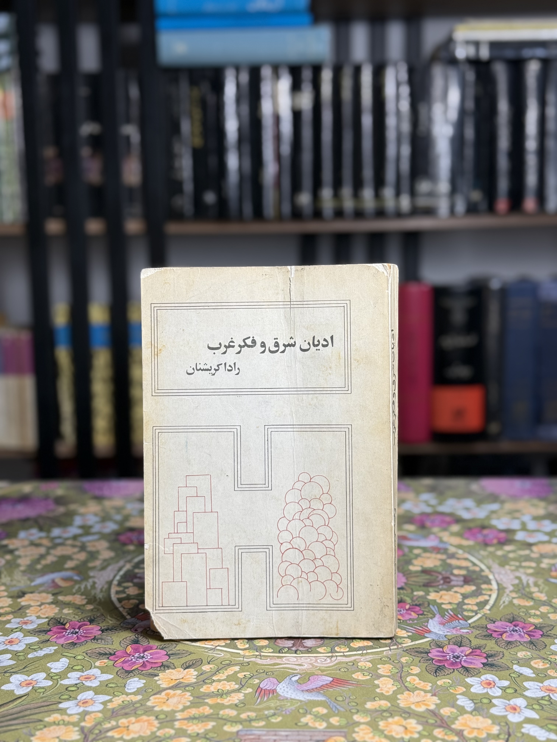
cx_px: 278
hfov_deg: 30.3
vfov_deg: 39.7
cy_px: 371
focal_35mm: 48
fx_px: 1030
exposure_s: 1/121
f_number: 1.78
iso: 50
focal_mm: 6.76
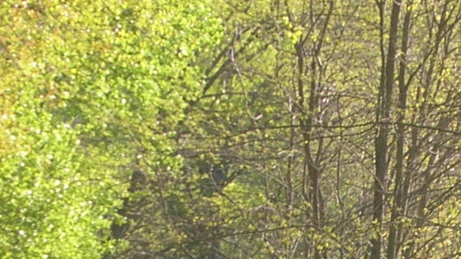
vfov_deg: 4.1
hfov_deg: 7.3
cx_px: 519
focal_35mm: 294
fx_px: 3595
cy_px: 293
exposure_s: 1/152
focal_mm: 12.3
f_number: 4
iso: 50
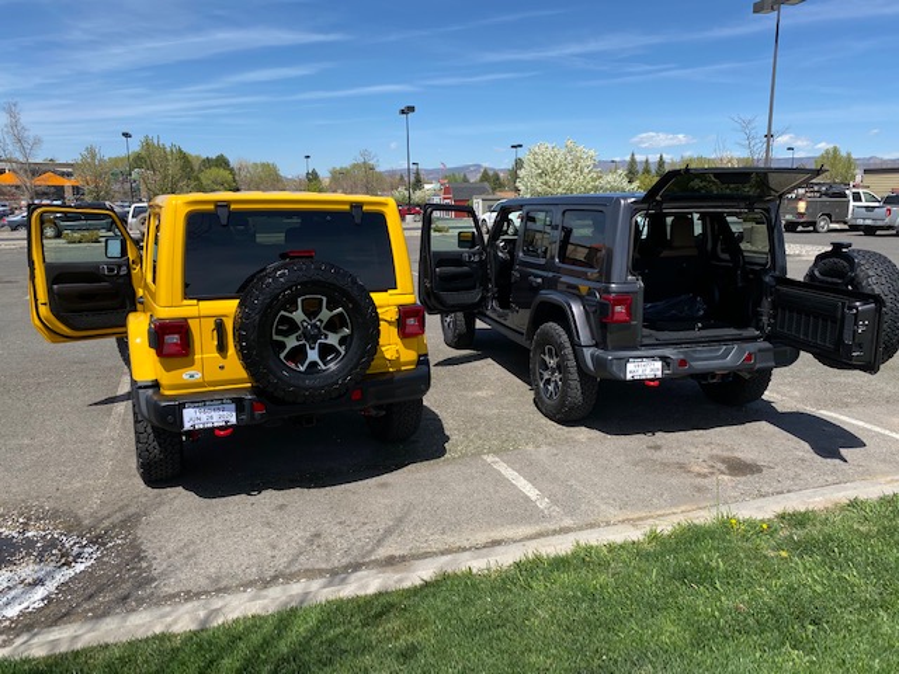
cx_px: 450
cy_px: 337
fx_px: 675
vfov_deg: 53.1
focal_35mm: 26
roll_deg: -0.2
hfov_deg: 67.3
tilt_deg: -10.4
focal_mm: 4.25
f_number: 1.8
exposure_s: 1/2577
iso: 32
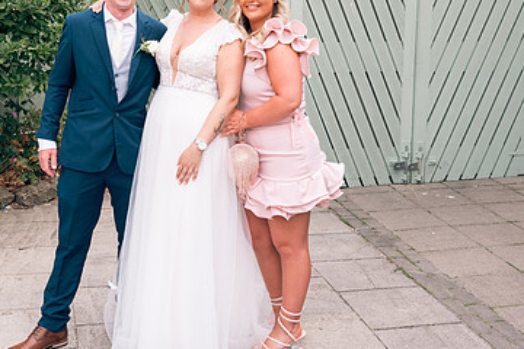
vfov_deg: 23.3
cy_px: 114
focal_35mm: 58
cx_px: 173
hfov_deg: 34.2
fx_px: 844
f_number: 6.3
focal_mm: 36
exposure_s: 1/160
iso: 160
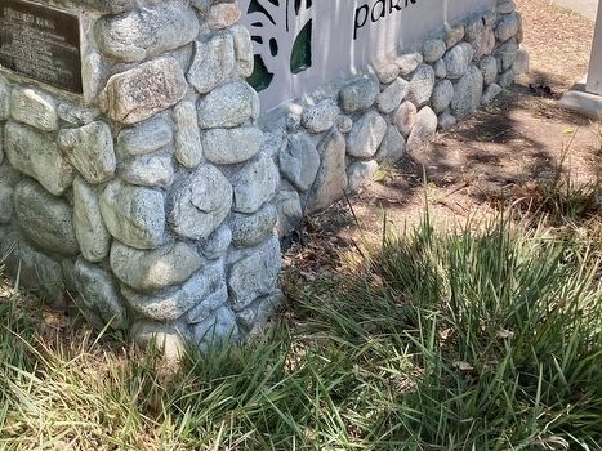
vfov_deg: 29.7
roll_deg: +0.3
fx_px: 835
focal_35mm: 48
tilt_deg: -23.2
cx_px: 258
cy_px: 108
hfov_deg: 39.6
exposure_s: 1/372
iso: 20
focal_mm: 3.99
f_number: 1.8
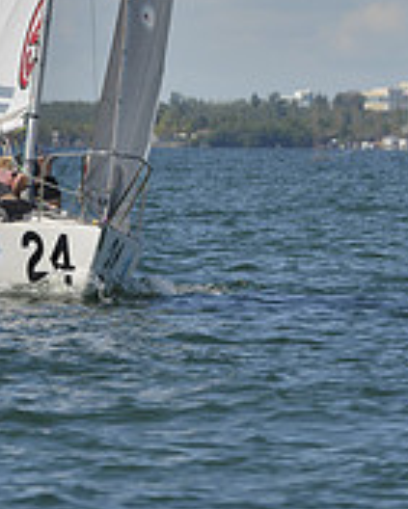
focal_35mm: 680
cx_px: 155
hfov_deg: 2.3
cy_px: -315
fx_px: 10255
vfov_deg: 2.8
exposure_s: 1/1250
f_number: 7.1
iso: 200
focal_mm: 220
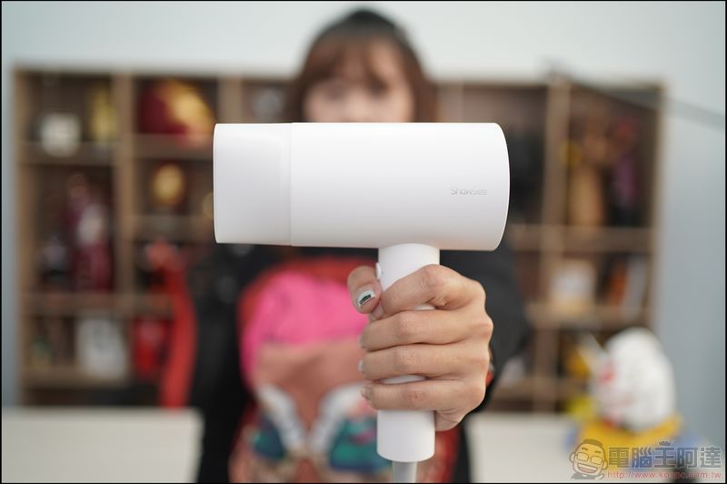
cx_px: 364
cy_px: 242
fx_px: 706
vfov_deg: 37.8
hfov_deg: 54.5
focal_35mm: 35
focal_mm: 35
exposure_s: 1/250
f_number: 1.8
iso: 250
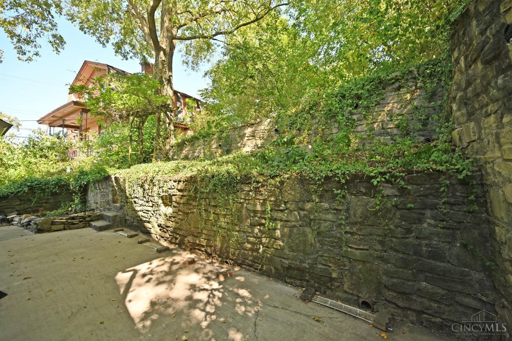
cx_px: 256
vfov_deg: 81.2
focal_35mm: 14
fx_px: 199
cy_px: 170
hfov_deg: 104.2
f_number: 4.5
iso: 200
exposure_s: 1/250
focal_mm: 14
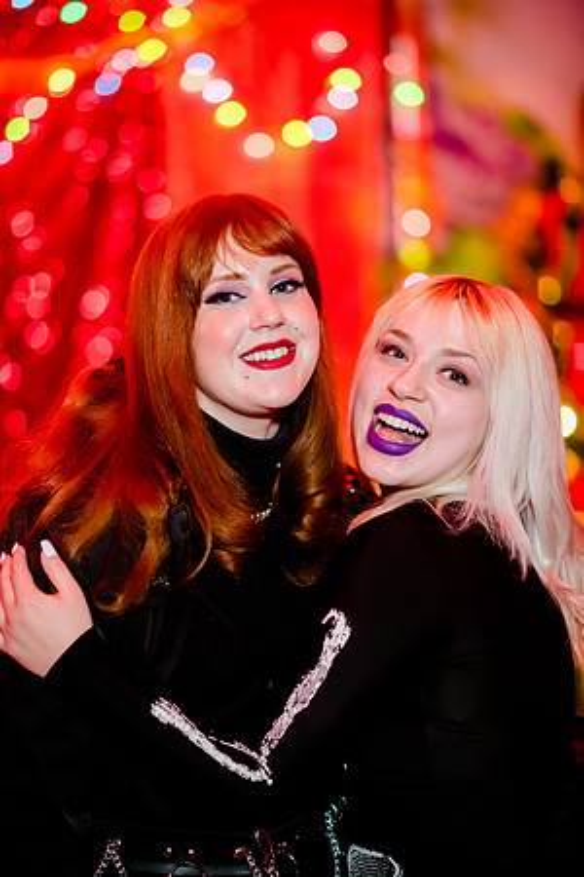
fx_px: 2555
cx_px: 292
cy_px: 438
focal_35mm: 105
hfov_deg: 13.0
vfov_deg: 19.5
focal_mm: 105
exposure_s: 1/60
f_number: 2
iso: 2500
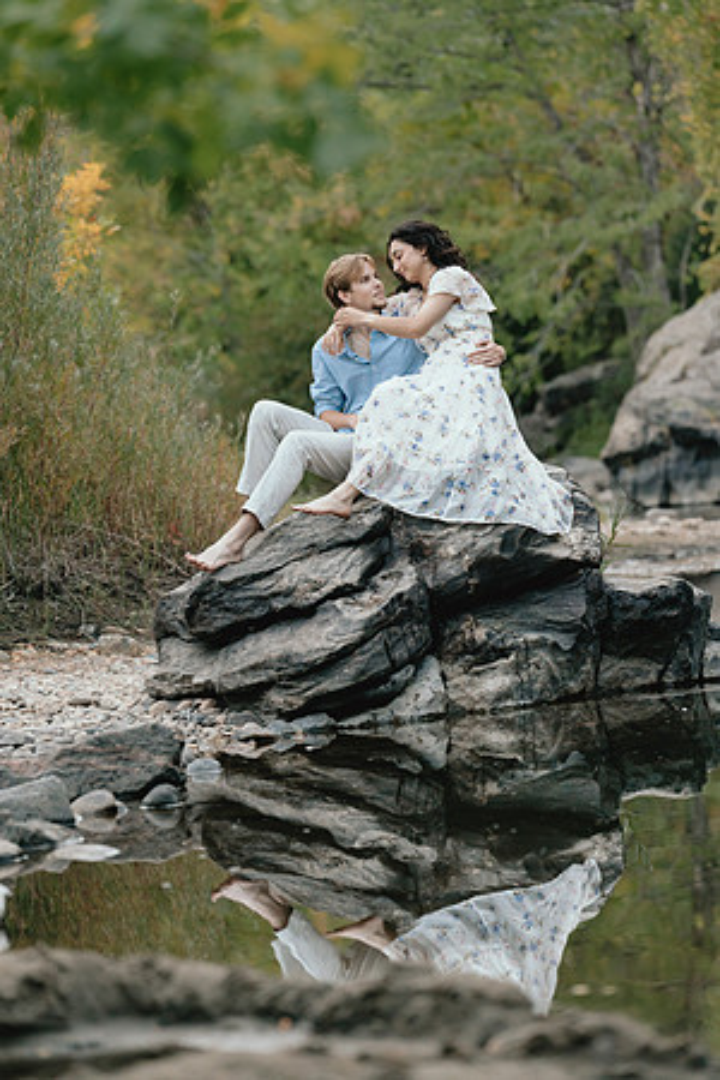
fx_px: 4260
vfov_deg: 14.4
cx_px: 360
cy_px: 540
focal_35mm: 142
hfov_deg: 9.7
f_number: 3.5
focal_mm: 142
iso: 1000
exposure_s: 1/200
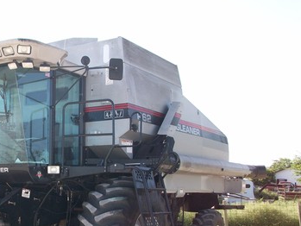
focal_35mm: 53
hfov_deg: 35.5
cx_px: 84
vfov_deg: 27.2
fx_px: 461
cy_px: 164
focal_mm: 5.7
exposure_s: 1/334
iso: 64
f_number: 2.8
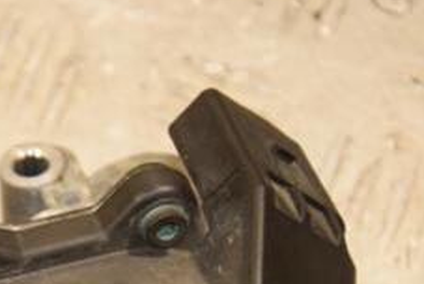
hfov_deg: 7.4
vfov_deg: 5.0
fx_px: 3267
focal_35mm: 277
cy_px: 344
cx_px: 2
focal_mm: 70
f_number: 5.3
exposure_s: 1/160
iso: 800
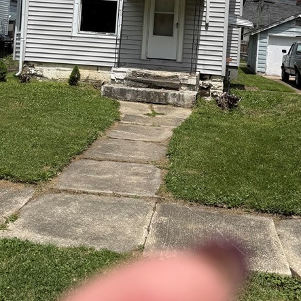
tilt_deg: +2.7
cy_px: 16
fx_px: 482
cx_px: 145
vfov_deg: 32.5
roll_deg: -4.3
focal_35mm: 49
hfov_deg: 34.7
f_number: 1.78
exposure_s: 1/8130
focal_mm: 6.76
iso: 80
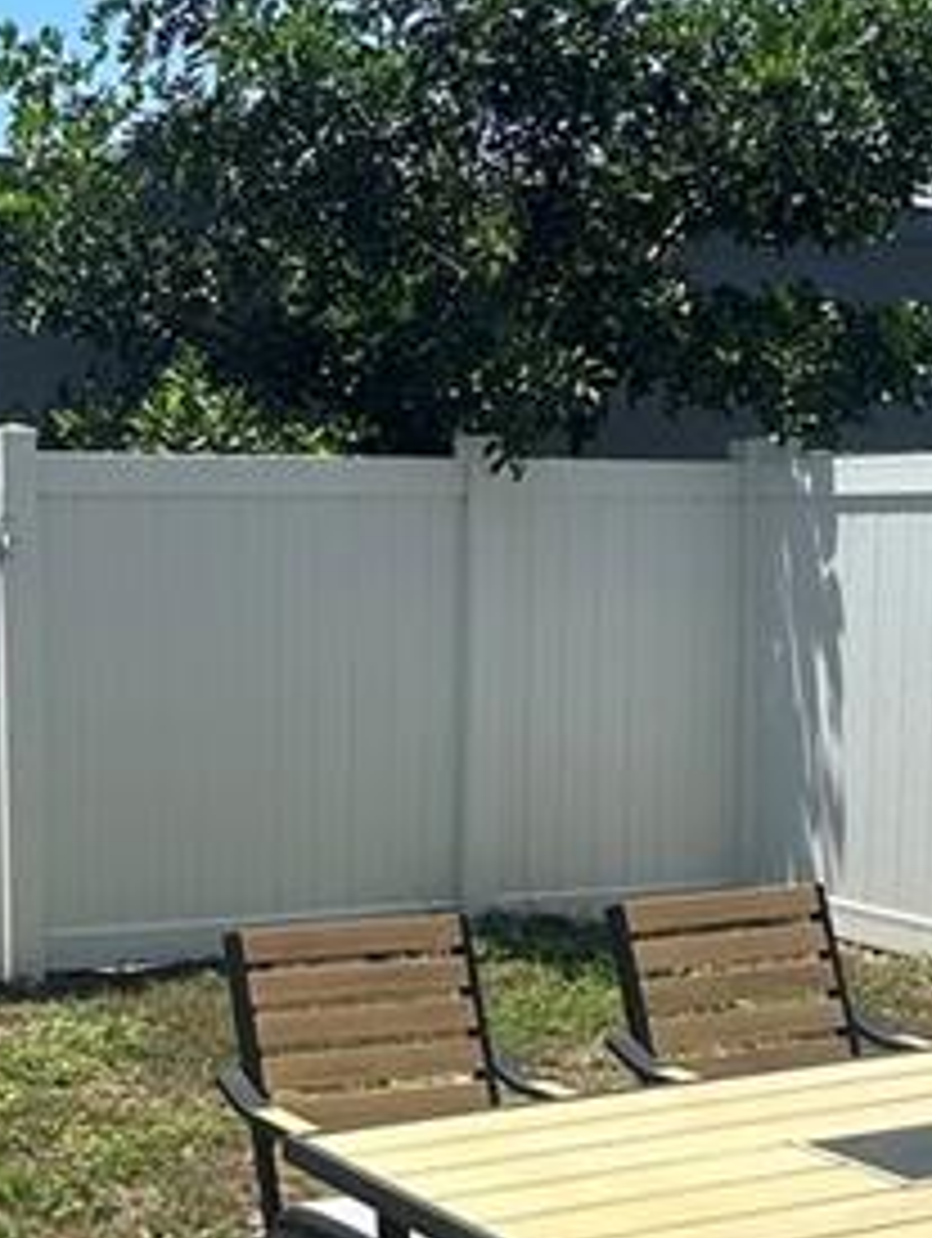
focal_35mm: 61
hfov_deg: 23.4
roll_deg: +0.6
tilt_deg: -6.7
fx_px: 2185
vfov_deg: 31.4
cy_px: 806
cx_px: 81
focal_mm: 2.22
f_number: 2.2
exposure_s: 1/739
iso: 40
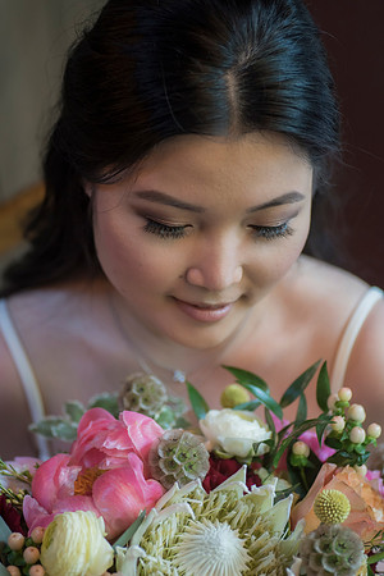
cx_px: 192
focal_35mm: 90
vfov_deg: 22.6
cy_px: 288
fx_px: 1440
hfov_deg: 15.2
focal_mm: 90
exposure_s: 1/100
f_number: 3.5
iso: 1250
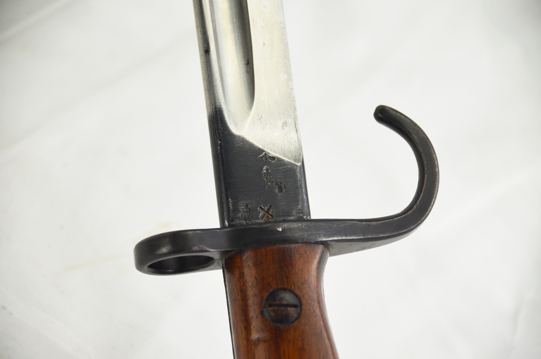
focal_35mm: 202
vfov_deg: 6.8
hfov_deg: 10.2
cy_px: 180
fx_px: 3037
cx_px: 270
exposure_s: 1/320
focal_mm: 135
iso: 400
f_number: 5.6
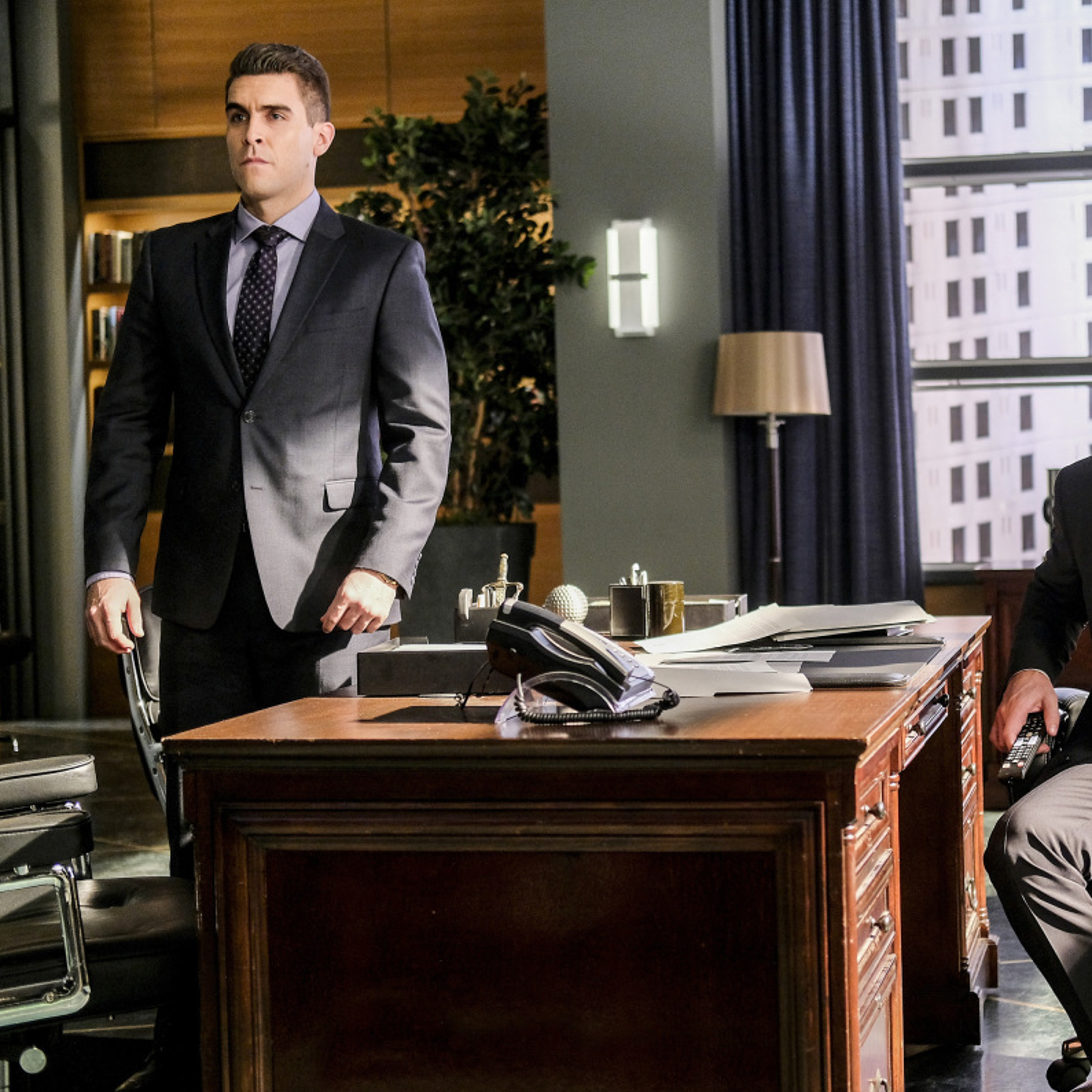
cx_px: 712
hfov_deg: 25.2
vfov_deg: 25.4
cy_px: 548
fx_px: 2427
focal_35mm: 68
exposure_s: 1/60
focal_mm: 35
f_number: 2
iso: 1000
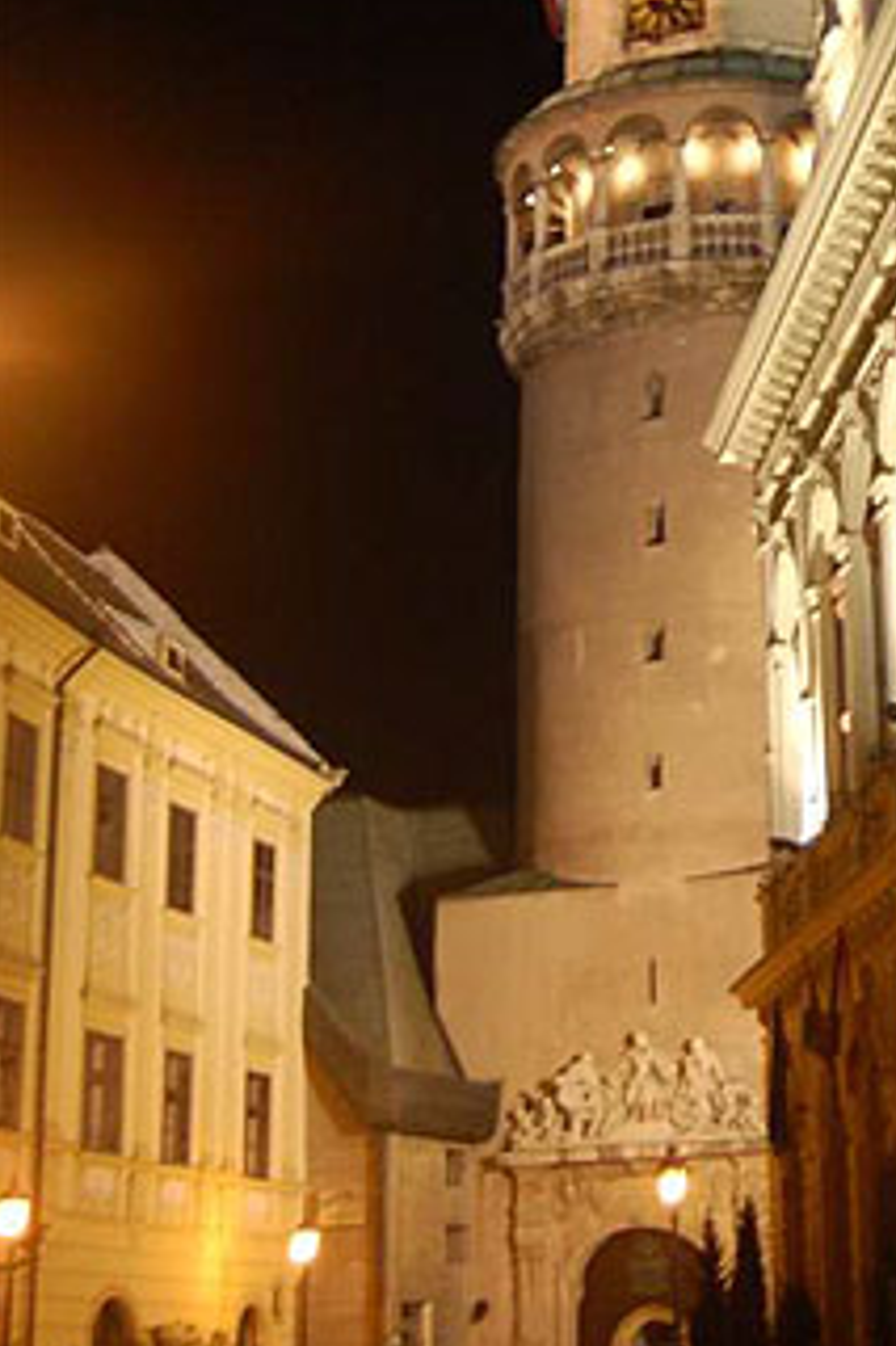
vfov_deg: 25.9
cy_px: 271
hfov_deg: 17.4
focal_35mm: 77
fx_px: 2878
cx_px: 799
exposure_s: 1/8
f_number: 4.2
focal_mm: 28
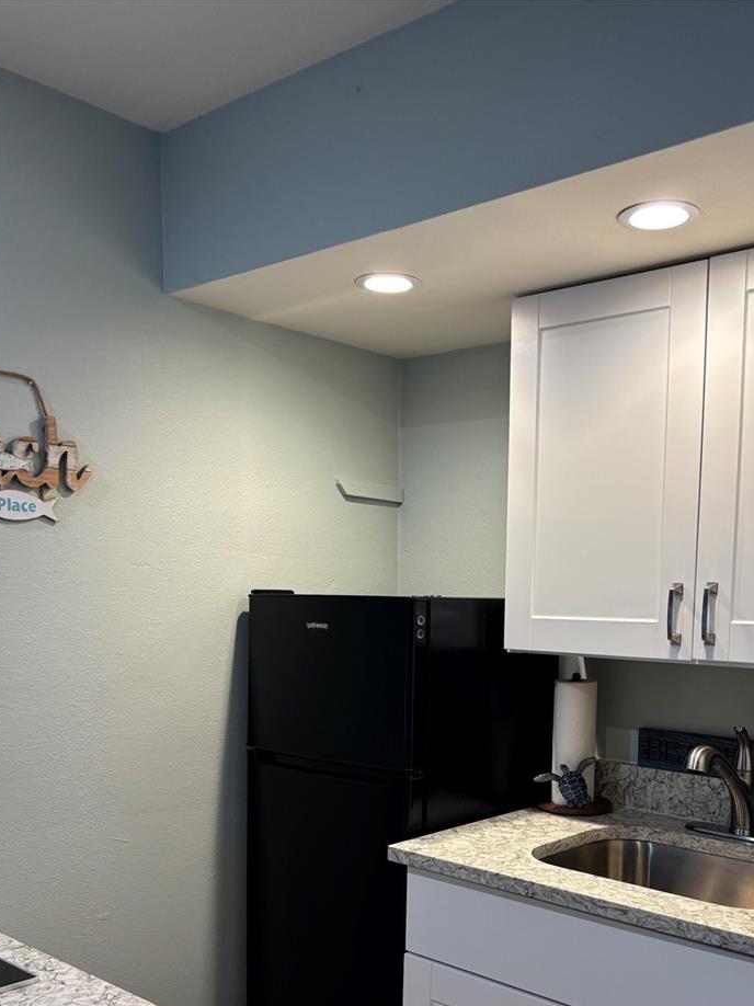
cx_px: 477
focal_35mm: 34
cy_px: 655
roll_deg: -0.6
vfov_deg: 53.1
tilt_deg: -3.9
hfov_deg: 41.4
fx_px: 988
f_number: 1.6
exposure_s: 1/120
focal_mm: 5.96
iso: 125
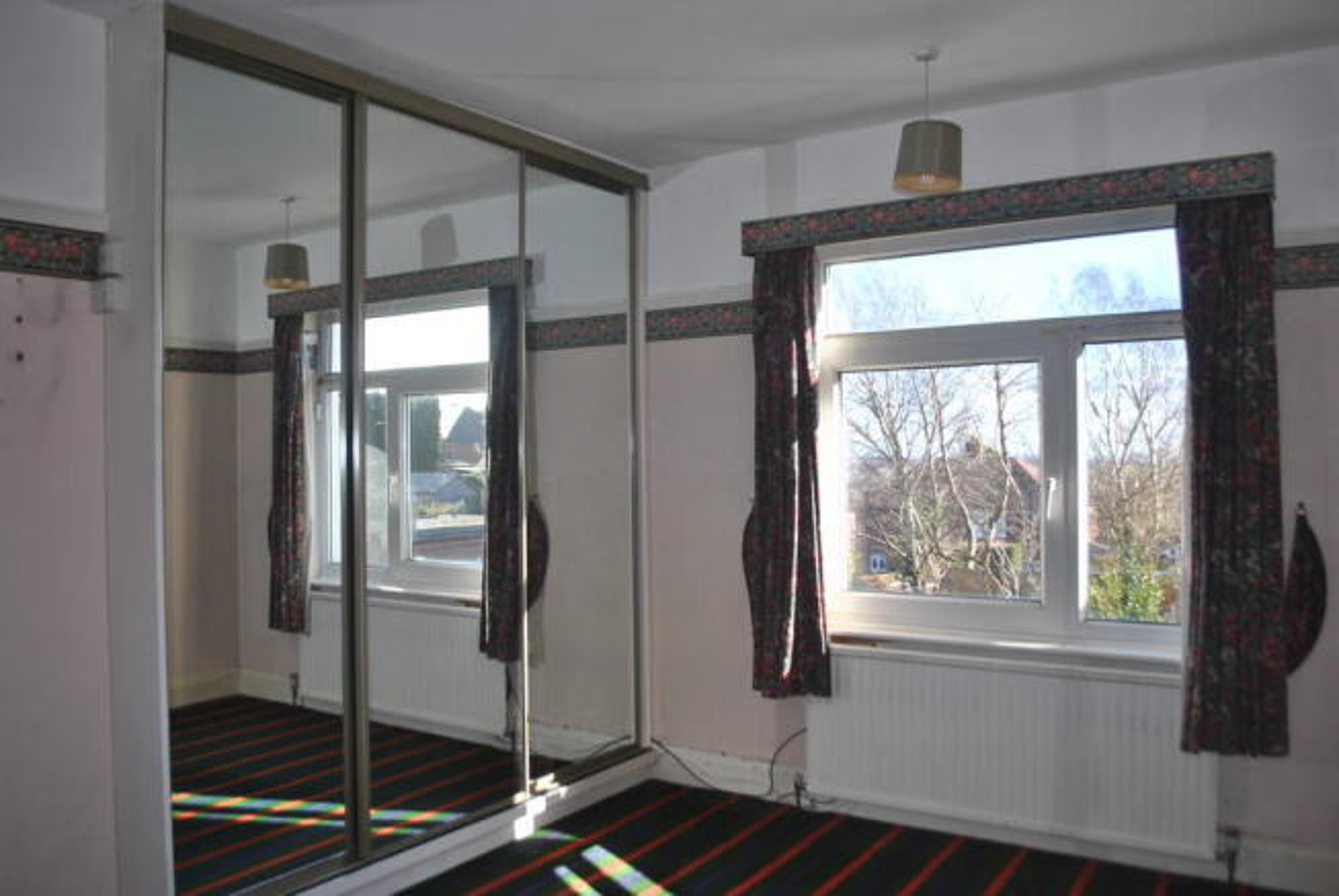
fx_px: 1005
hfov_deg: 67.3
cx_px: 670
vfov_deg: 48.0
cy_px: 448
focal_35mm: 27
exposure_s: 1/160
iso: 100
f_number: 3.5
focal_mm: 18
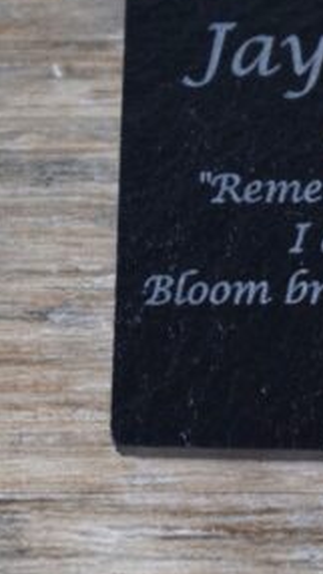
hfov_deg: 6.6
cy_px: 243
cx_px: 504
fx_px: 2756
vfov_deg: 11.9
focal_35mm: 181
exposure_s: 1/250
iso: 800
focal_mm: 55
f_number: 5.6
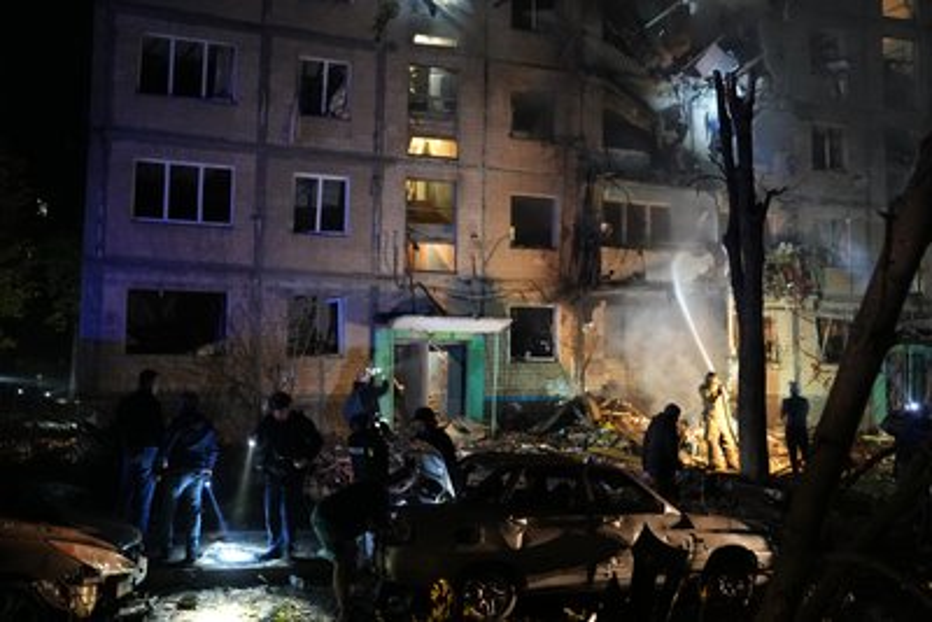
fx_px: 803
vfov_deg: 42.4
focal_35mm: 31
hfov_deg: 60.3
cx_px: 466
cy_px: 311
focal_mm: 31
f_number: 2.8
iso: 12800
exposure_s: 1/30
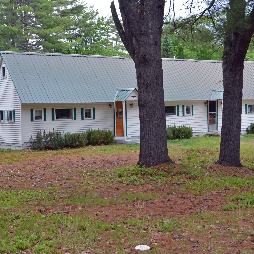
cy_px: 126
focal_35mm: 66
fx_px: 548
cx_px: 95
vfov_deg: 26.1
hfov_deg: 26.0
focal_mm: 34
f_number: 6.3
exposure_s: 1/160
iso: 200
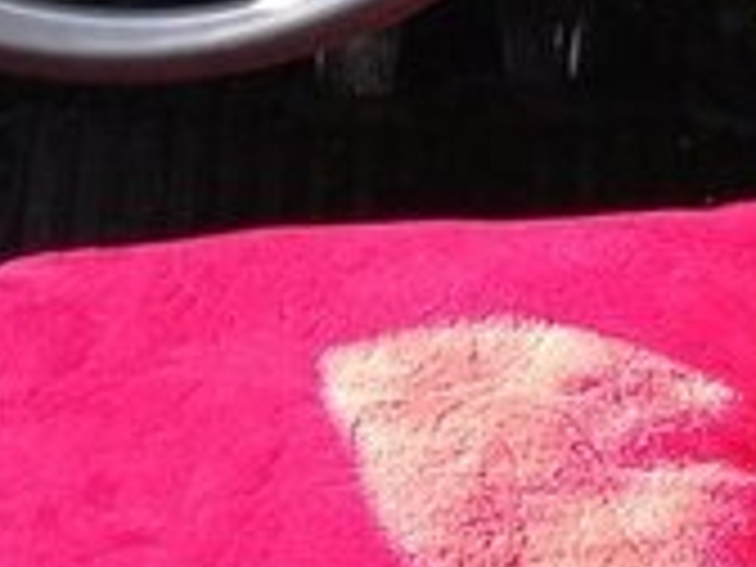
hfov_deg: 14.7
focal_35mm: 122
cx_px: 1220
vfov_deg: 11.8
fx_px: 2664
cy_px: -155
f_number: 2.2
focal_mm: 3.3
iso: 50
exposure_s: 1/33
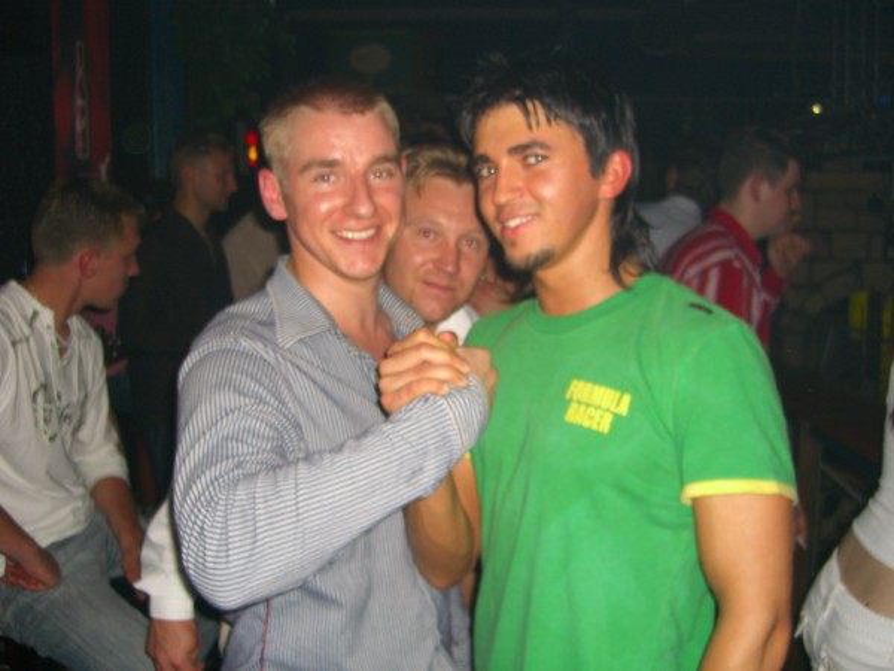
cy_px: 336
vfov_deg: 37.7
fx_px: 981
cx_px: 447
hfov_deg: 49.0
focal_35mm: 38
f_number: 2.8
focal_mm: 7.9
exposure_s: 1/60
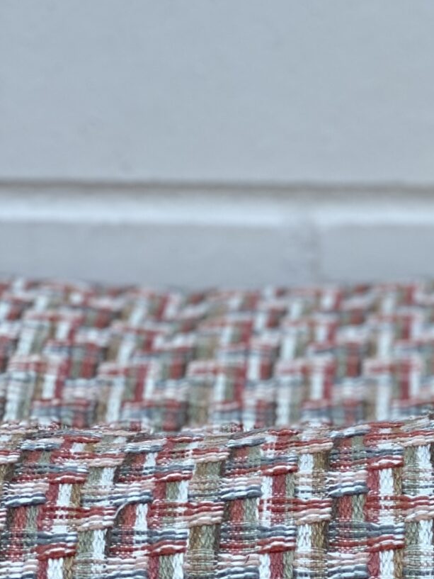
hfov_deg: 8.9
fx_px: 2724
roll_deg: -1.0
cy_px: 497
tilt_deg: -18.6
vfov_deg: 12.1
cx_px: 668
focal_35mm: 163
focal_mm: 6
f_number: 2
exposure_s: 1/227
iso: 20
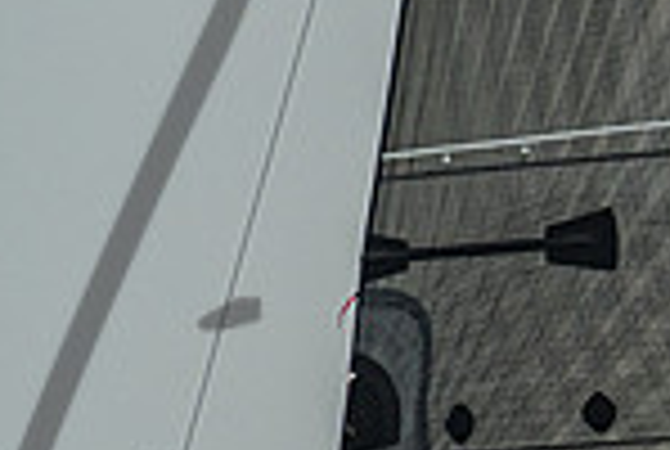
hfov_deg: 2.0
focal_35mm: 1003
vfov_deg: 1.4
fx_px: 18704
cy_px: 470
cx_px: 1029
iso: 400
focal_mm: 200
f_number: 6.3
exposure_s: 1/3200
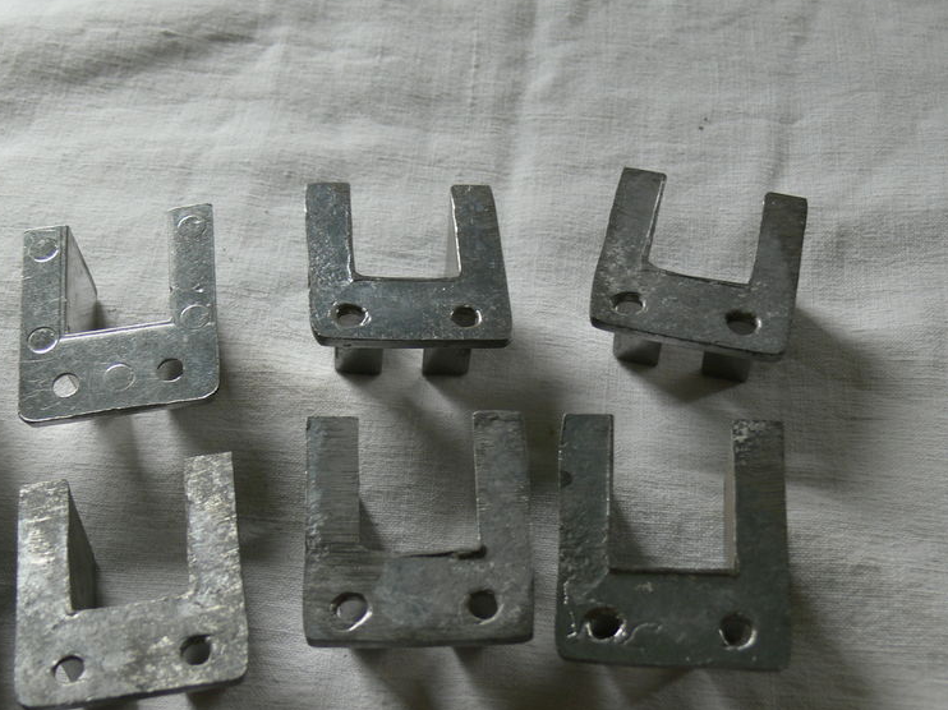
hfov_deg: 31.0
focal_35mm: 62
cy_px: 419
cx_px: 316
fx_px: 1697
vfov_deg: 23.6
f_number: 3.2
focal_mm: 9.3
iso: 80
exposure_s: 1/30
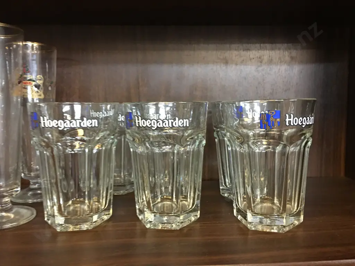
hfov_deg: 61.7
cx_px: 178
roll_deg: +0.2
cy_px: 133
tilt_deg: -4.5
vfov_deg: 48.2
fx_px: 297
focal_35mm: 29
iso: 100
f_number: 2.2
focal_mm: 4.15
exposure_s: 1/8
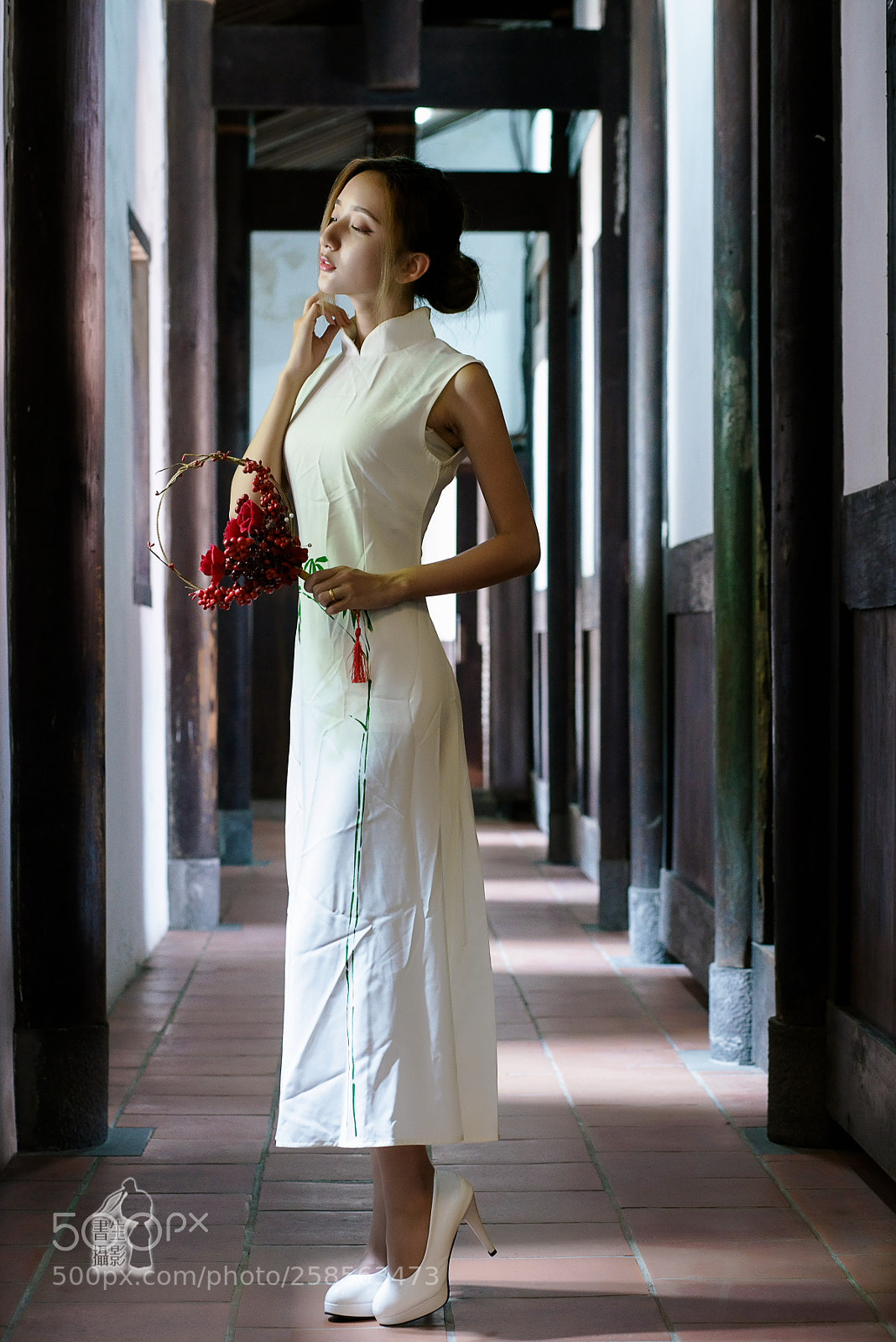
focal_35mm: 85
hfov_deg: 16.1
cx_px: 448
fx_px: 3170
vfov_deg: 23.9
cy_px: 671
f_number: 5.6
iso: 2000
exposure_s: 1/15
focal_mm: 85
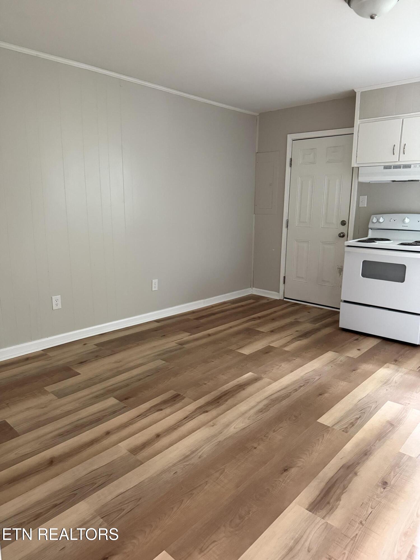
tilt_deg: -12.0
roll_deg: +0.2
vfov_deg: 71.6
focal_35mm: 24
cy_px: 280
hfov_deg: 56.8
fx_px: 388
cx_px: 210
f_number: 1.78
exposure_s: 1/60
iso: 640
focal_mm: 6.76
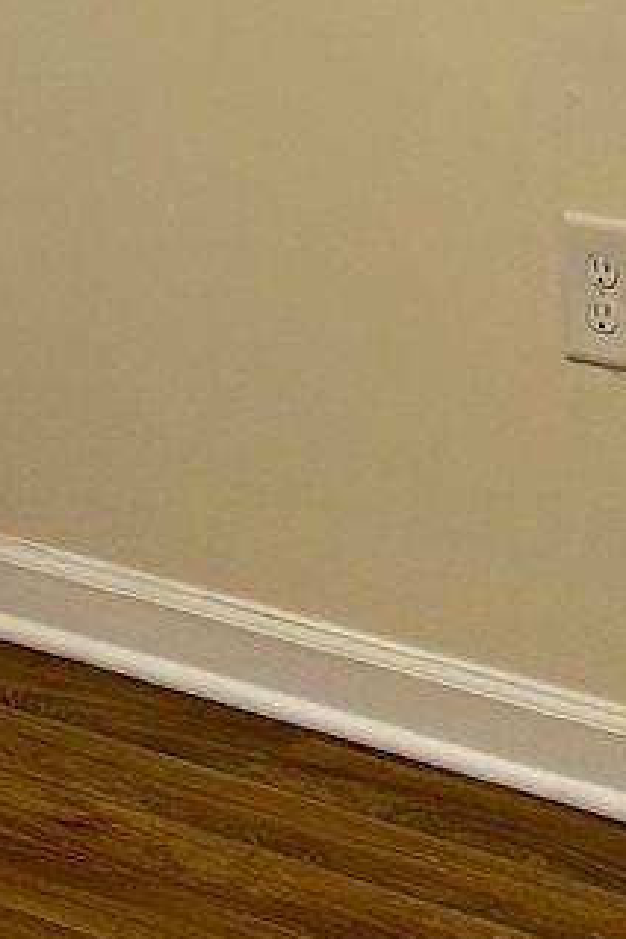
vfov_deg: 11.2
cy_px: -9
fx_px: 4721
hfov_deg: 7.6
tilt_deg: -10.5
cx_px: 254
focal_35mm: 181
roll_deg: +1.2
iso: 200
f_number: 1.78
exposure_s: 1/60
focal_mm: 6.76
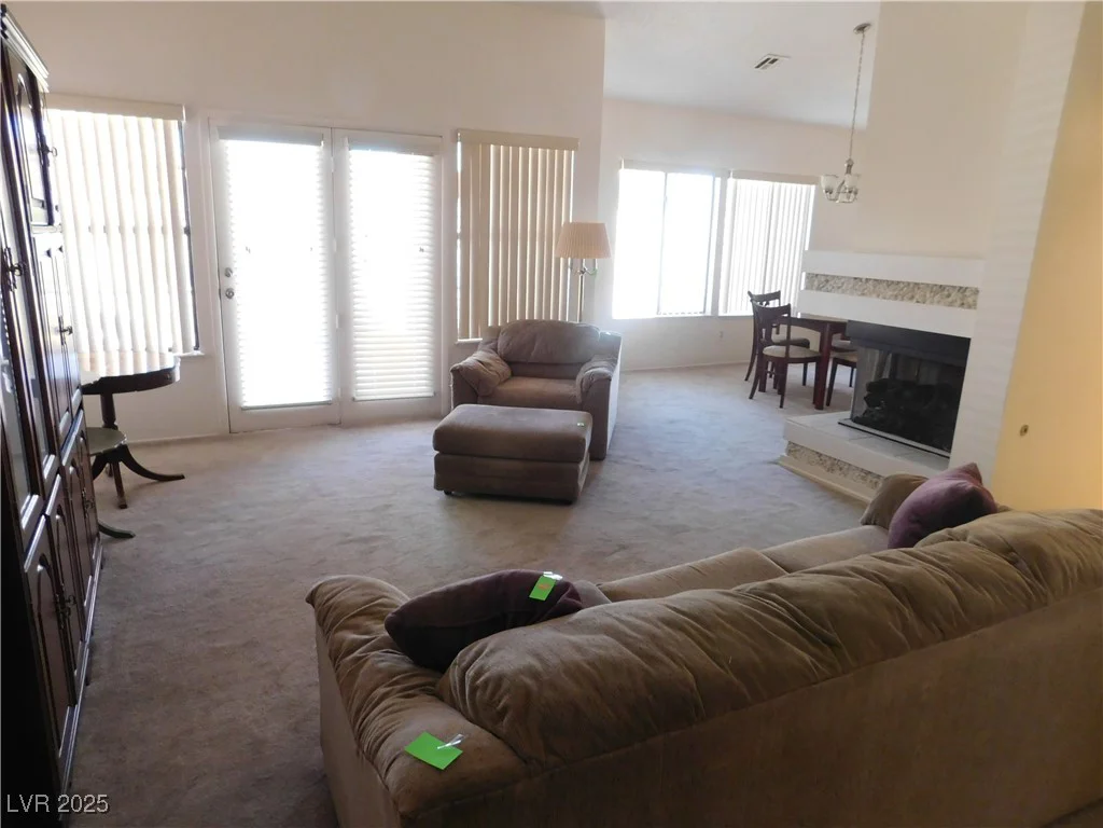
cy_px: 414
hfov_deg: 73.9
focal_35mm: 23
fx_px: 733
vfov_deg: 58.9
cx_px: 552
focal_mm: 4
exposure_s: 1/30
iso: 280
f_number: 3
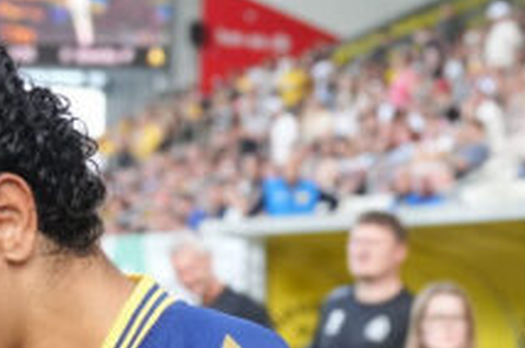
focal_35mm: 163
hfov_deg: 12.4
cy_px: 616
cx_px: 616
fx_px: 2373
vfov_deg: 8.1
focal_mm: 34
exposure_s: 1/1250
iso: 800
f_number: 2.8
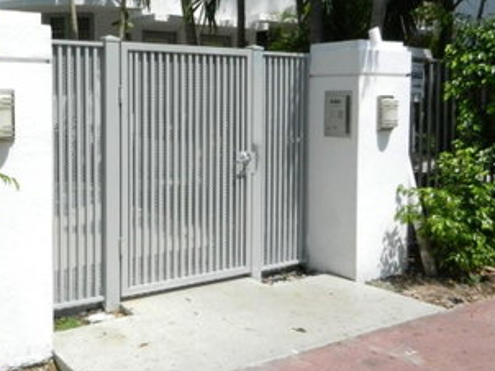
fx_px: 586
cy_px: 130
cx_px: 176
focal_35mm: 41
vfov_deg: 34.8
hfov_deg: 45.3
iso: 800
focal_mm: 5.1
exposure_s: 1/2000
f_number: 7.2
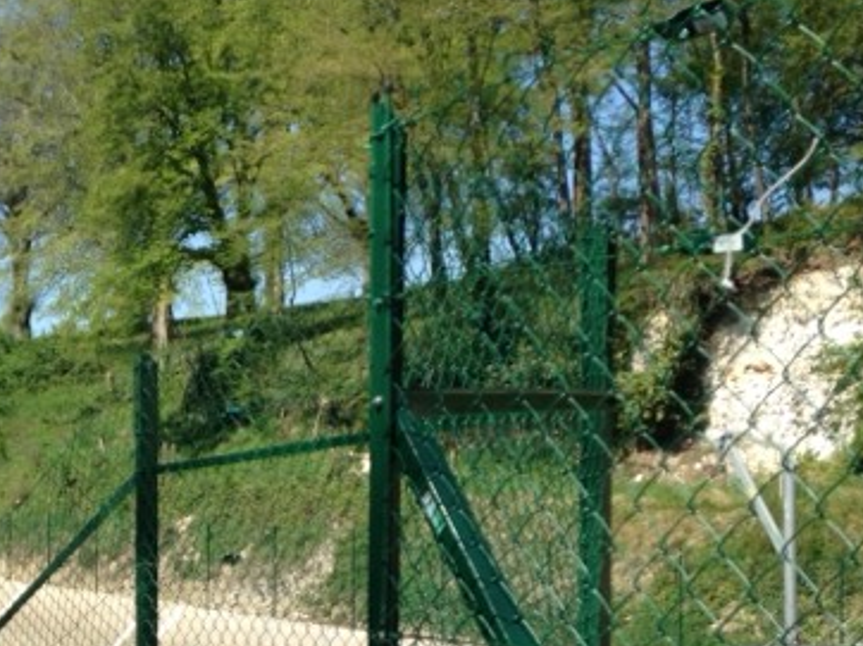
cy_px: 496
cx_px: 191
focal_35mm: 73
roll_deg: -0.6
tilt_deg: -3.5
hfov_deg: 26.3
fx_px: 1819
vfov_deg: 20.0
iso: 50
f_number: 2.4
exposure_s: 1/1178
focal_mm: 4.12
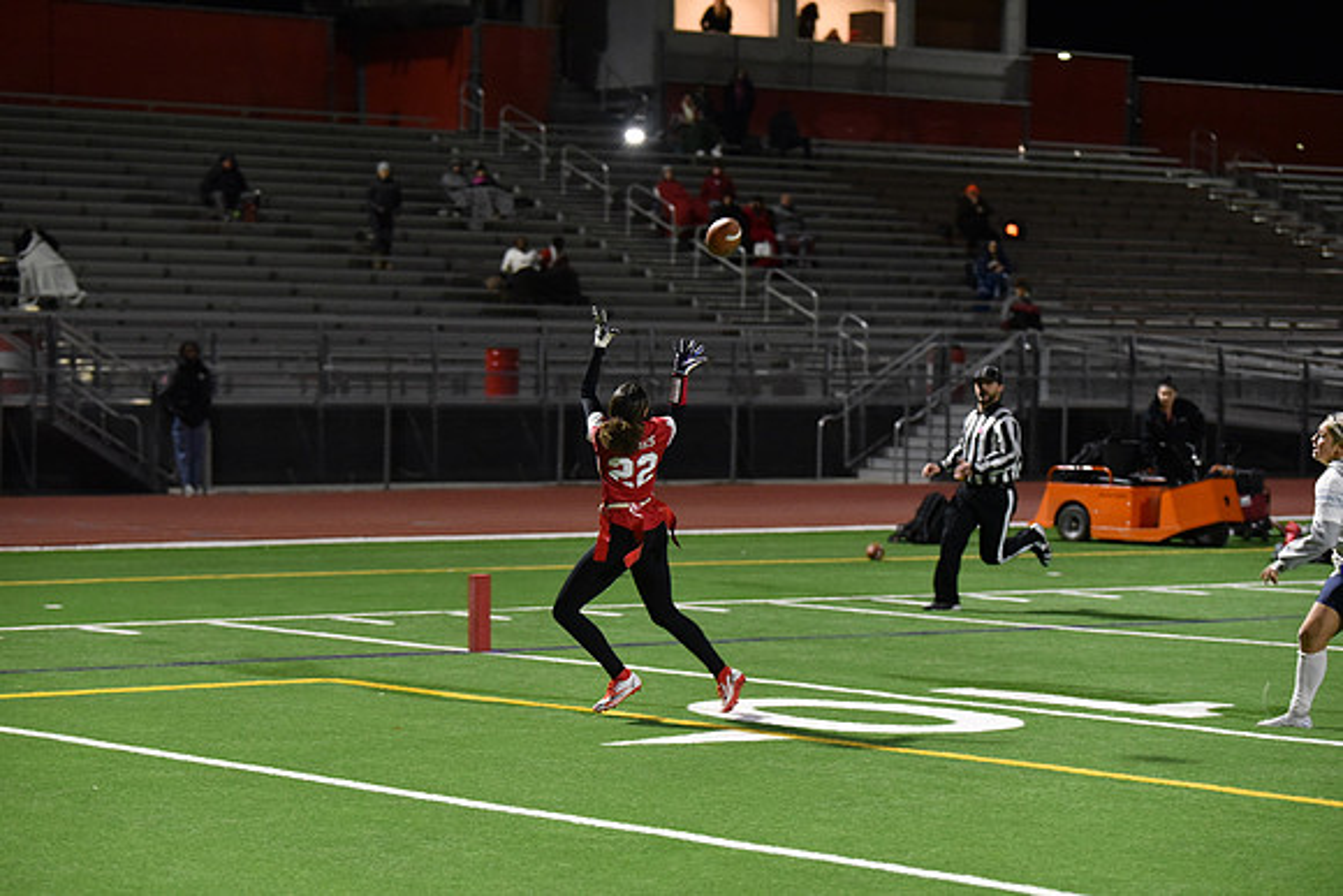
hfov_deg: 19.5
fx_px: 3918
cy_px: 448
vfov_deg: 13.0
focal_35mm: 105
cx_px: 672
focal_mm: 105
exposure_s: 1/640
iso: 5600
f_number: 2.8
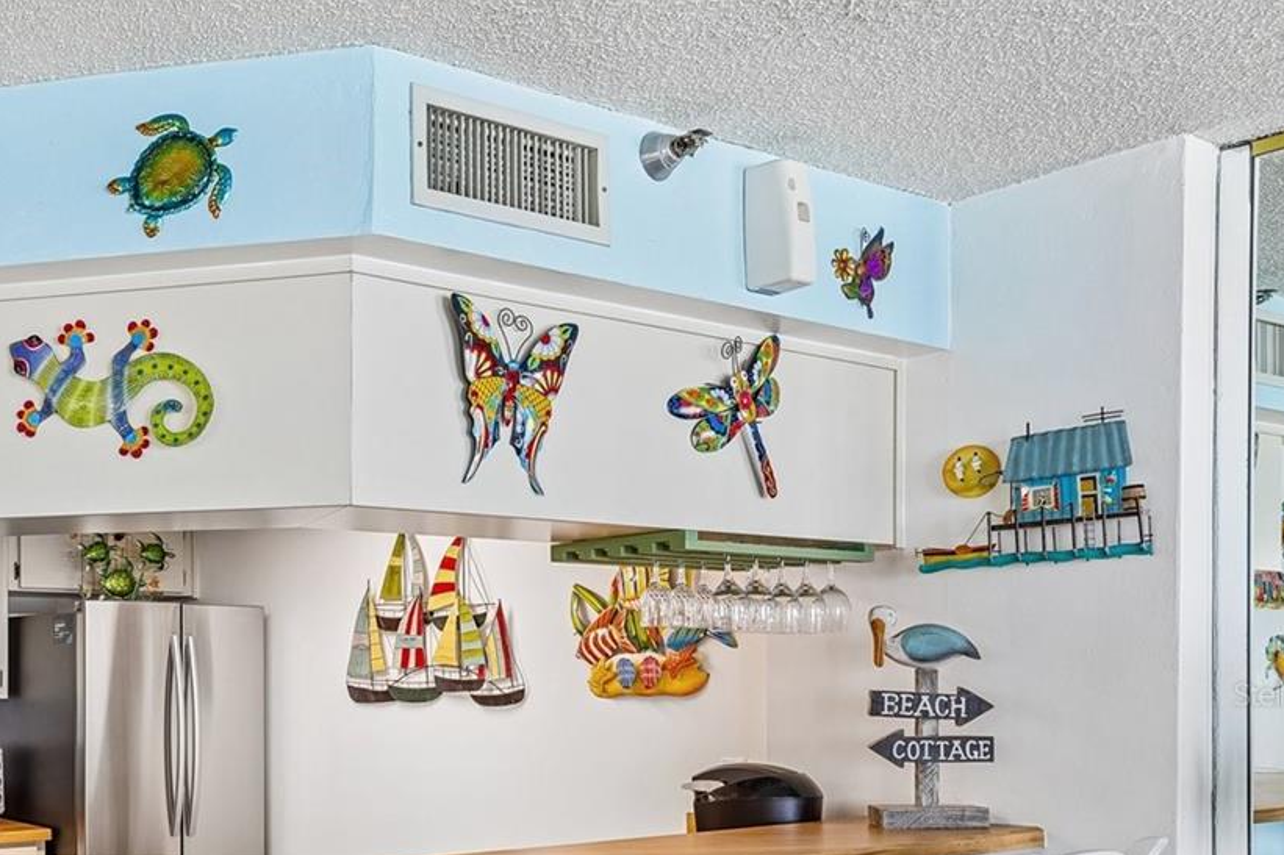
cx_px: 122
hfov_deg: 44.9
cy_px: 694
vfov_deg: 33.1
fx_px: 1391
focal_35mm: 39
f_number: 9
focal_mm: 20
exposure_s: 1/8
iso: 160
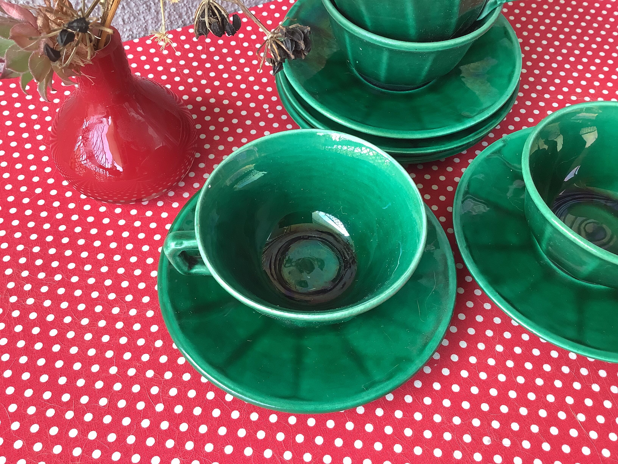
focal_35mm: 31
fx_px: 553
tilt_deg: -54.9
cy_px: 232
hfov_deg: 58.4
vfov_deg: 45.4
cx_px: 309
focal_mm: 3.3
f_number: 2.4
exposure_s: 1/100
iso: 100
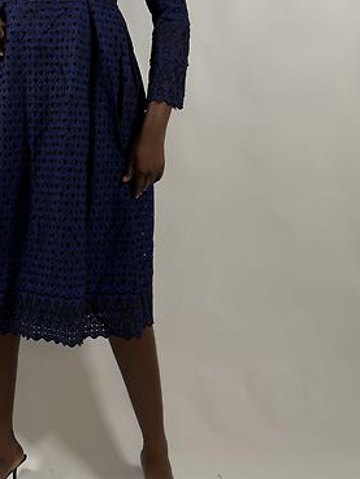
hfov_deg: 18.8
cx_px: 82
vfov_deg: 24.6
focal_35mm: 78
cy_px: 103
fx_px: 1081
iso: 80
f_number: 1.78
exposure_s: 1/100
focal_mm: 6.76
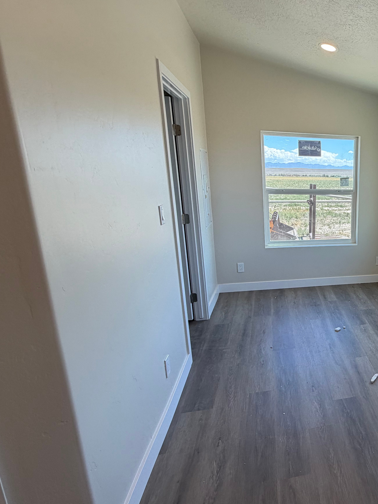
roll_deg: -1.6
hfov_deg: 49.8
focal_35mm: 23
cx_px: 363
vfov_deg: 73.9
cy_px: 255
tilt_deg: -13.6
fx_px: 335
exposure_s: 1/141
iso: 40
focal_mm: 2.22
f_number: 2.2
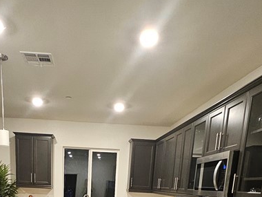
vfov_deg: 31.9
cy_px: 251
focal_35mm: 35
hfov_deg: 52.2
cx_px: 101
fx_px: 265
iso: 320
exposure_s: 1/40
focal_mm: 1.74
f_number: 2.2
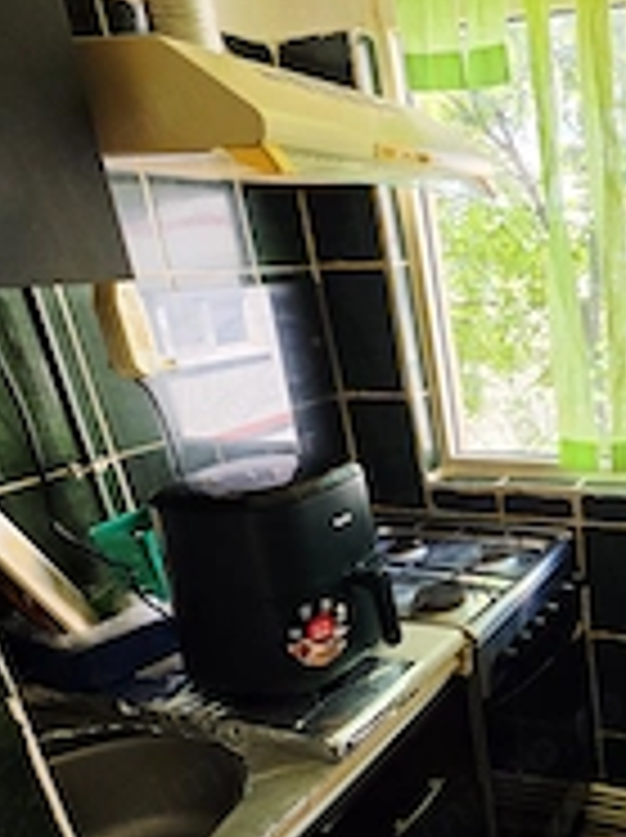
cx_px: 658
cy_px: 513
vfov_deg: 62.8
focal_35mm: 28
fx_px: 677
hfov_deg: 41.5
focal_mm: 2.2
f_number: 1.9
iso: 40
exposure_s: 1/101
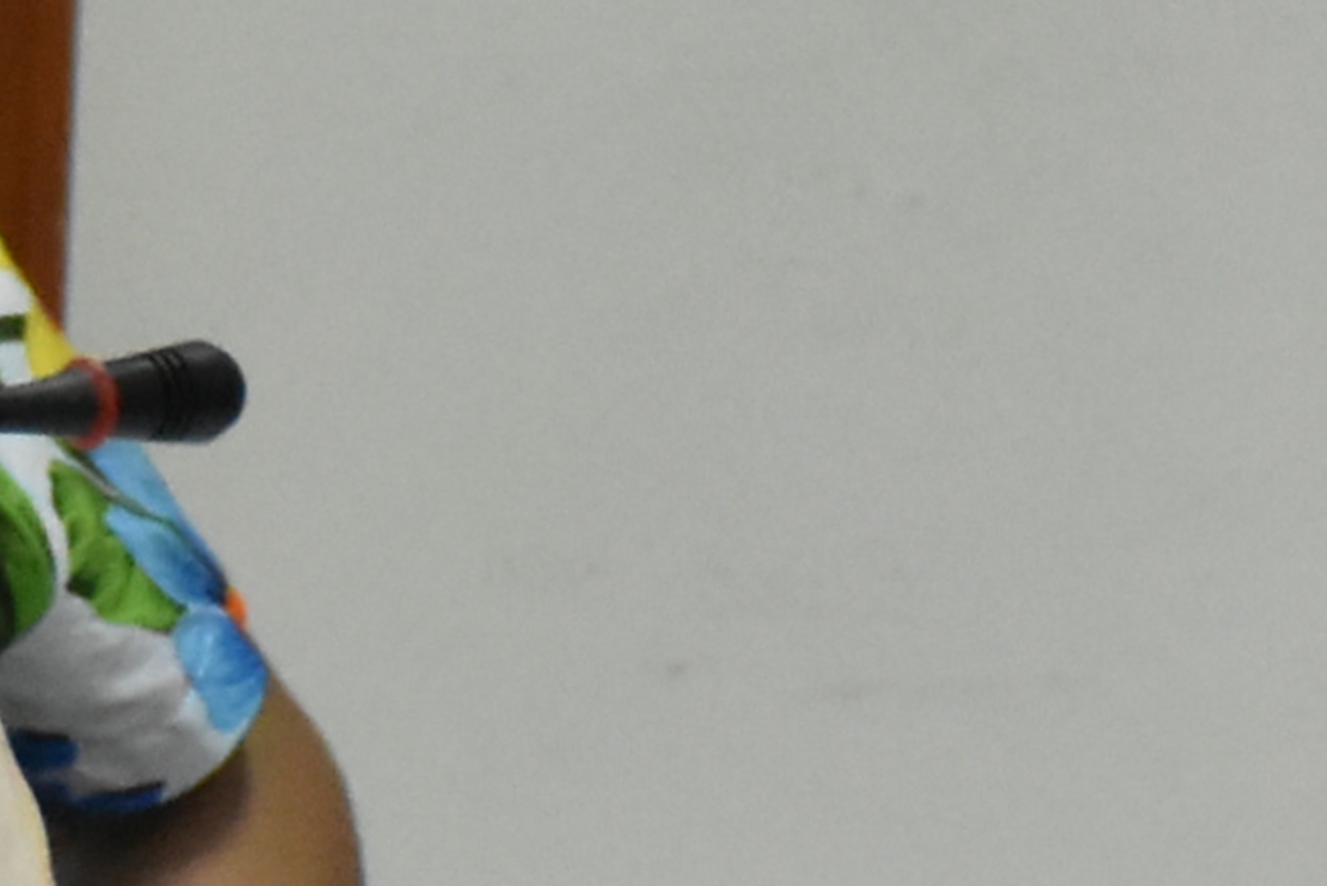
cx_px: -2357
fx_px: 28558
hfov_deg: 2.6
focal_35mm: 774
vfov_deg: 1.8
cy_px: 648
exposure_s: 1/100
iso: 3200
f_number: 5
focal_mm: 75
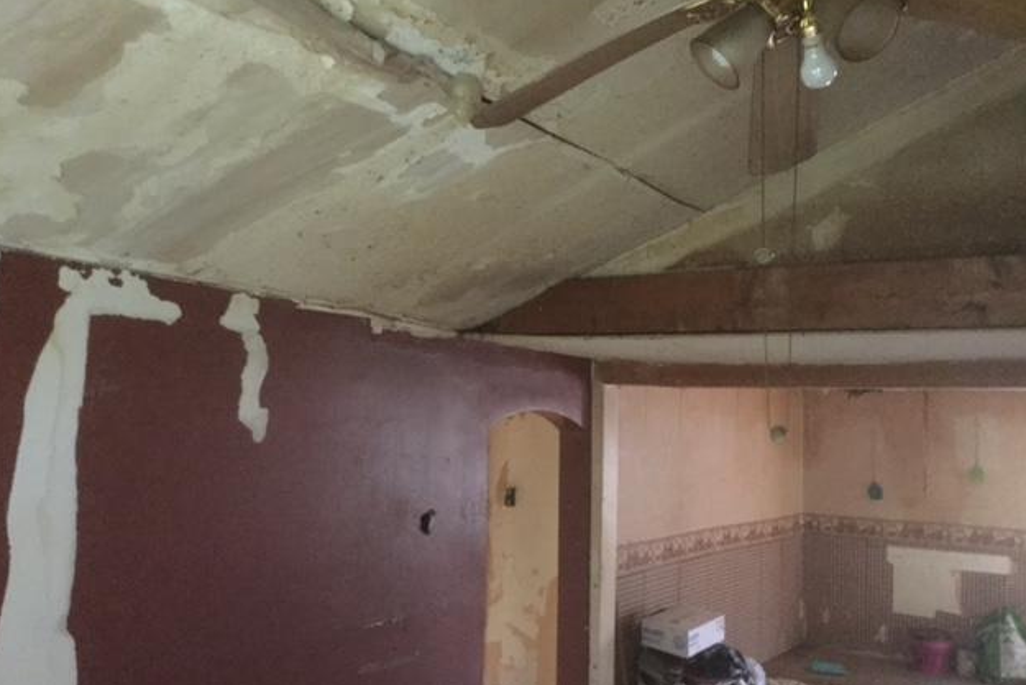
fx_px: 941
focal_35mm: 33
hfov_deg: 57.2
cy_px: 353
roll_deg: -2.0
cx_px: 515
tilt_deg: +5.9
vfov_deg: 40.0
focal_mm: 3.3
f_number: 2.4
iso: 640
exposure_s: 1/15
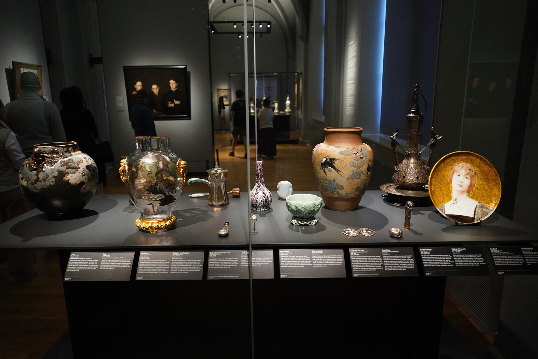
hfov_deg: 73.7
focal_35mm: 24
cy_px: 180
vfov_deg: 53.1
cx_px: 269
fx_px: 359
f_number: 2.8
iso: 3200
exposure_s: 1/80
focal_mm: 24
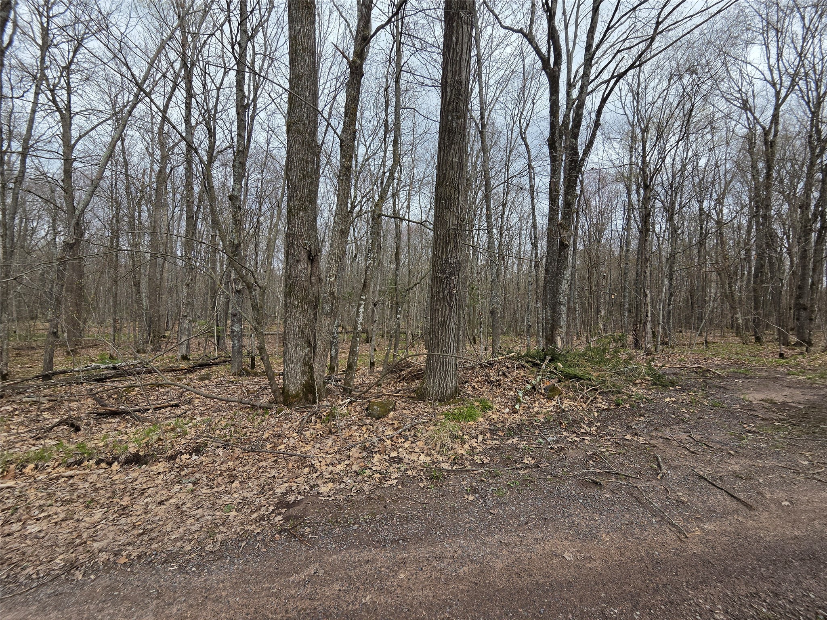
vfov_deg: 89.9
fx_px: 311
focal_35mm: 13
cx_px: 414
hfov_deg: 106.2
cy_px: 310
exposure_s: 1/1619
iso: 100
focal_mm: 2.2
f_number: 2.2
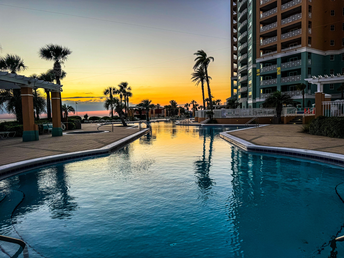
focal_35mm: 24
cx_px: 172
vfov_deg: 56.8
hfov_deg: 71.6
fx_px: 239
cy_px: 129
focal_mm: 6.76
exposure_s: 1/120
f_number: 1.8
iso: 64
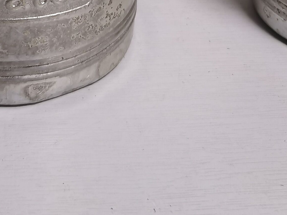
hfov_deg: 21.2
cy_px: -121
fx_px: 763
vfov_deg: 14.8
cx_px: 78
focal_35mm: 92
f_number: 1.8
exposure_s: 1/100
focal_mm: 5.58
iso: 160
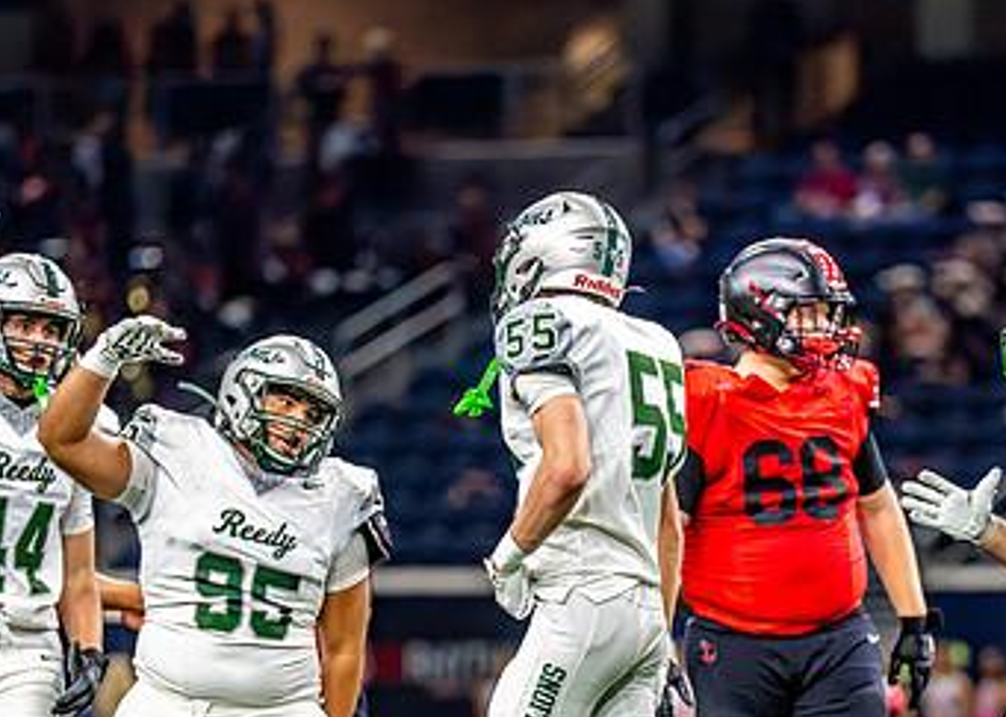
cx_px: 603
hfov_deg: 5.1
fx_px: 11220
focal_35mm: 393
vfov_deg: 3.7
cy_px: 602
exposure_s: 1/2000
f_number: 2.8
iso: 5000
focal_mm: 200
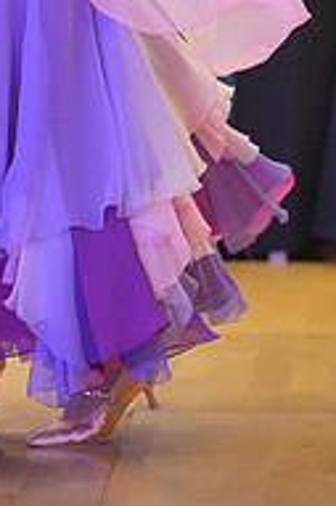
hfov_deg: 3.2
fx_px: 6044
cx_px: -97
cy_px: -122
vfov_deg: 4.8
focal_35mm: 431
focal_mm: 142
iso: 6400
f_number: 2
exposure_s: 1/500
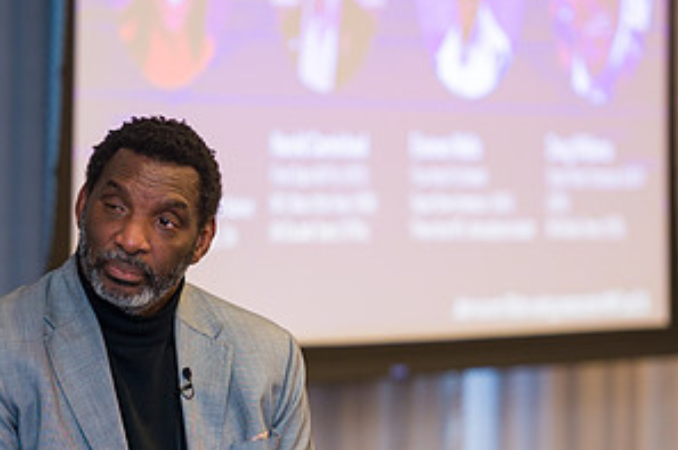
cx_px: 297
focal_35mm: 352
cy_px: 388
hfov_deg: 5.9
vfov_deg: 3.9
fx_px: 6619
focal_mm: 180
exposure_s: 1/200
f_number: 3.2
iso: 800
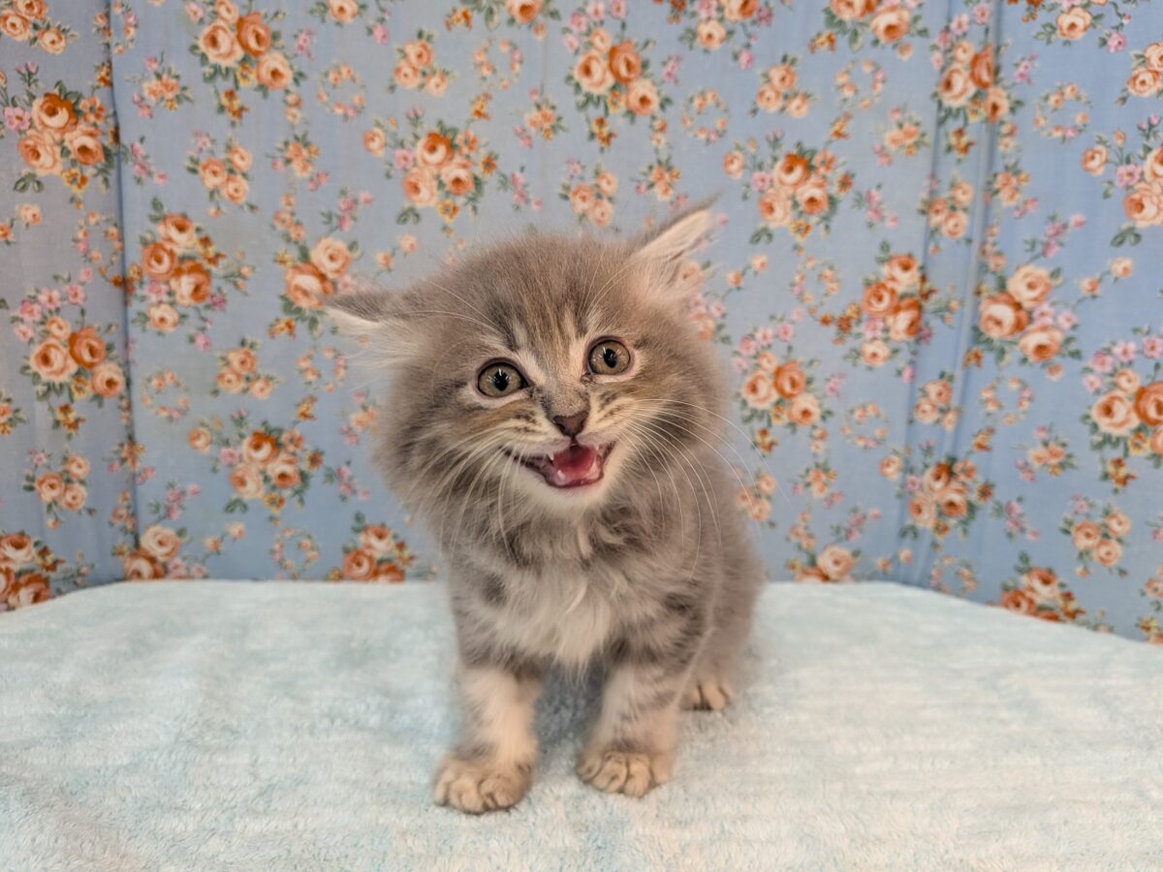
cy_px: 436
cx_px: 582
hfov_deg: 71.6
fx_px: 806
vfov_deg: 56.8
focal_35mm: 24
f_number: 1.7
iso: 146
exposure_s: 1/120
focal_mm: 4.53
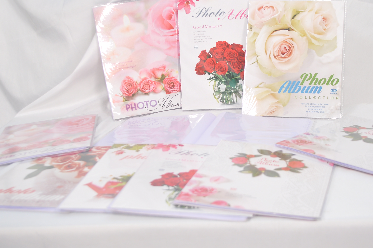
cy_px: 119
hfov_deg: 32.9
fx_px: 631
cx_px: 209
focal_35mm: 61
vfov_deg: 22.2
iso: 200
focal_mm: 32
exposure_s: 1/125
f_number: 5.6
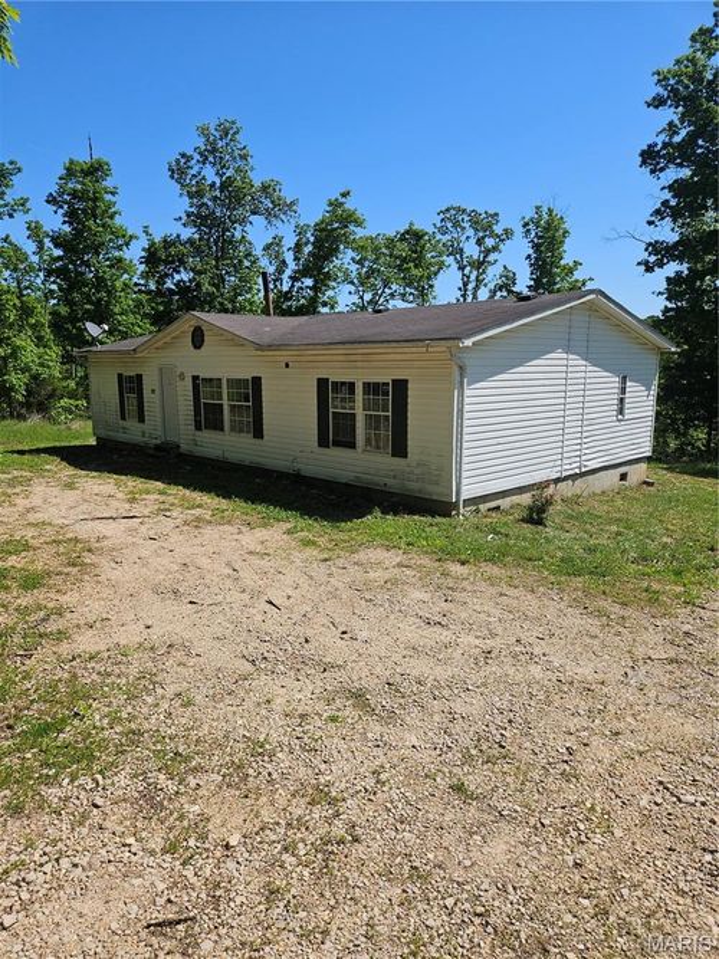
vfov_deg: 73.9
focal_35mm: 23
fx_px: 637
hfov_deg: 58.9
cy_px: 480
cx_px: 360
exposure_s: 1/2391
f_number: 1.8
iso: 25
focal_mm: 5.4
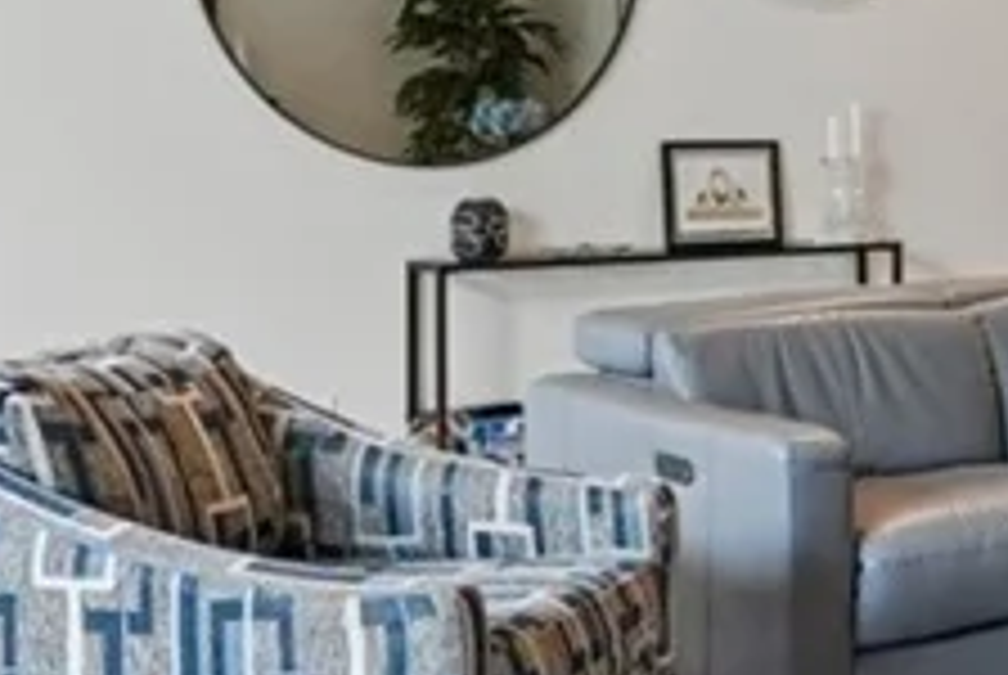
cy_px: 124
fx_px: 2111
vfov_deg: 18.0
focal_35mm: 75
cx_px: 1012
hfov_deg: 25.5
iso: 500
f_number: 9
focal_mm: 16.5
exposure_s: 1/80
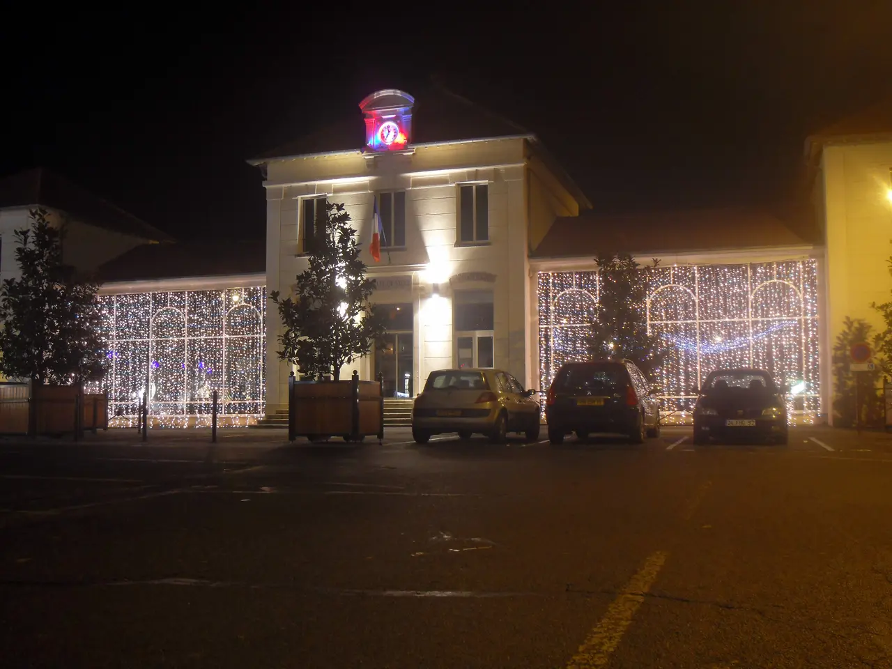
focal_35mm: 35
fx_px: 902
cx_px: 446
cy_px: 334
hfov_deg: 52.6
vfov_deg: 40.7
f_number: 8.1
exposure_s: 2
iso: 200
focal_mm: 7.5
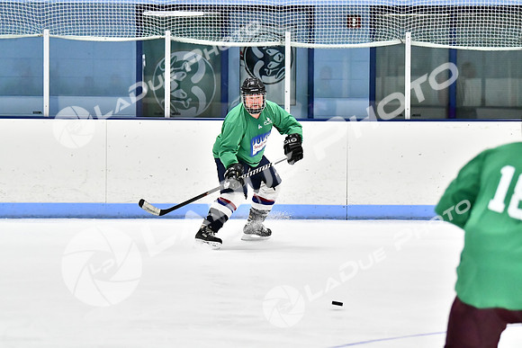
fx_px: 2523
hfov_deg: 11.8
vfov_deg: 7.9
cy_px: 174
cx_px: 261
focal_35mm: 174
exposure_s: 1/1600
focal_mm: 116
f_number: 2.8
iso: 8000
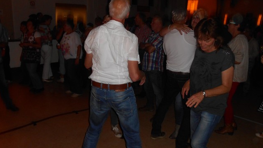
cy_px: 70
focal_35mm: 34
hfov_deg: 58.0
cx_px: 131
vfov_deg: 34.7
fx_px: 237
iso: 200
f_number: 3.6
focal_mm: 5.5
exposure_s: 1/25
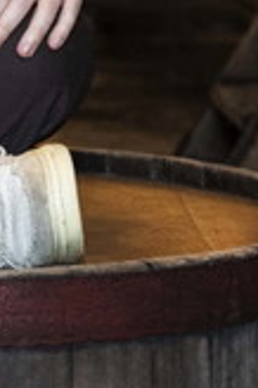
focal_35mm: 238
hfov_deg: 5.7
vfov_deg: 8.5
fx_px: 2564
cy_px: -173
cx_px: -192
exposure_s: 1/125
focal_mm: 52
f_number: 3.5
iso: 3200
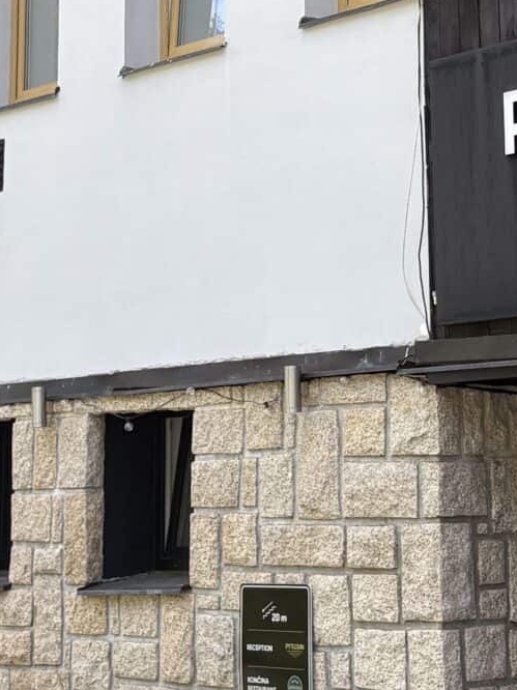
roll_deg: +0.3
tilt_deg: +12.7
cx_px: 346
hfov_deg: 14.8
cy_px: 62
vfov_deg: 19.3
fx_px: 1993
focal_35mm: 100
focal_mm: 5.96
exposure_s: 1/468
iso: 50
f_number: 1.6
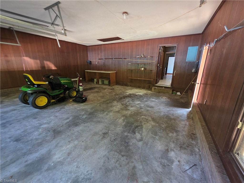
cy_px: 92
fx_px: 92
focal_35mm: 13
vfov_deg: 89.9
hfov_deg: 106.2
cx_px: 122
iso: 400
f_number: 1.9
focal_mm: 2.2
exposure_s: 1/60
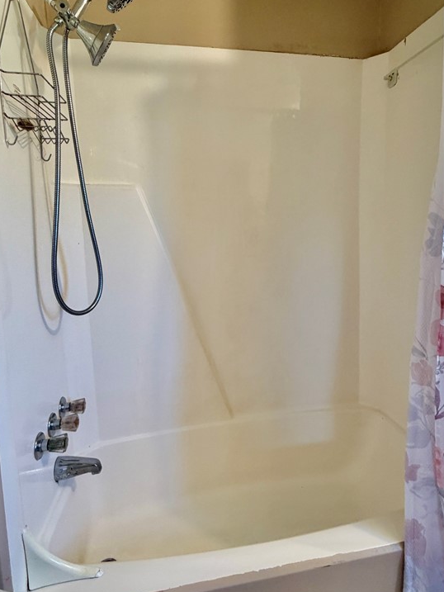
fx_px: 342
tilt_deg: -6.0
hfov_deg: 66.0
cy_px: 271
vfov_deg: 81.6
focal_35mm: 20
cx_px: 229
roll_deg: +1.2
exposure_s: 1/60
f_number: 2.2
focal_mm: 2.22
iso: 320
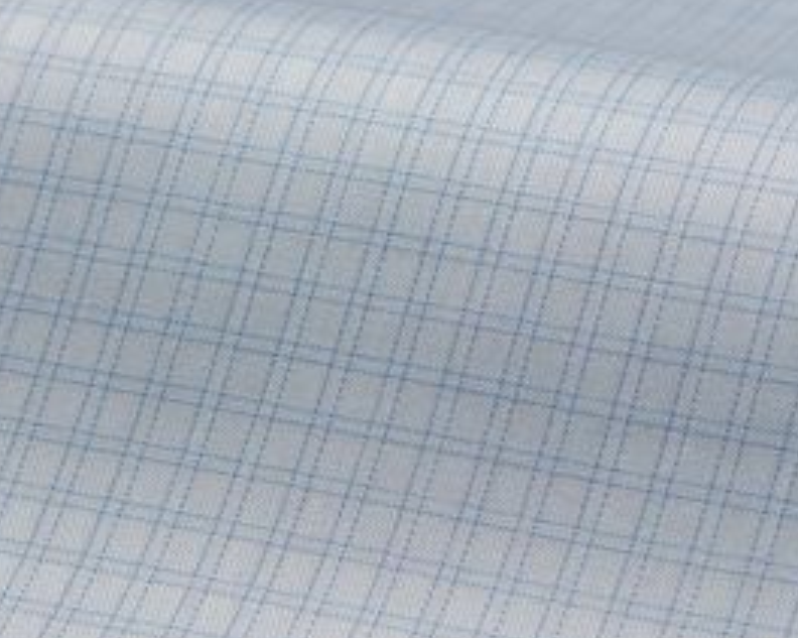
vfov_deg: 8.4
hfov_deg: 10.6
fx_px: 4320
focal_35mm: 183
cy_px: 437
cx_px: 464
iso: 160
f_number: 8
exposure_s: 1/100
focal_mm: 85
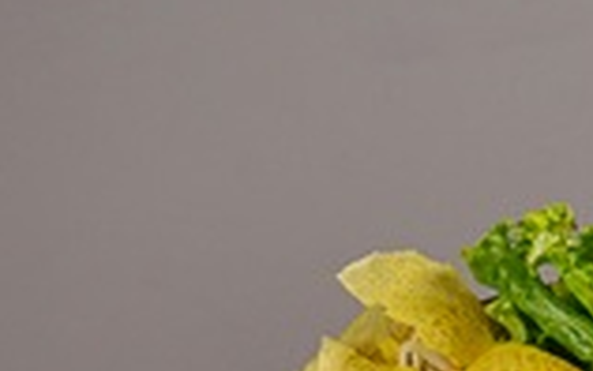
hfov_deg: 5.1
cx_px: 950
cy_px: 1019
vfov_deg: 3.2
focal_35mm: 407
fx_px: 6582
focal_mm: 70
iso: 125
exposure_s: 1/160
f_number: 10
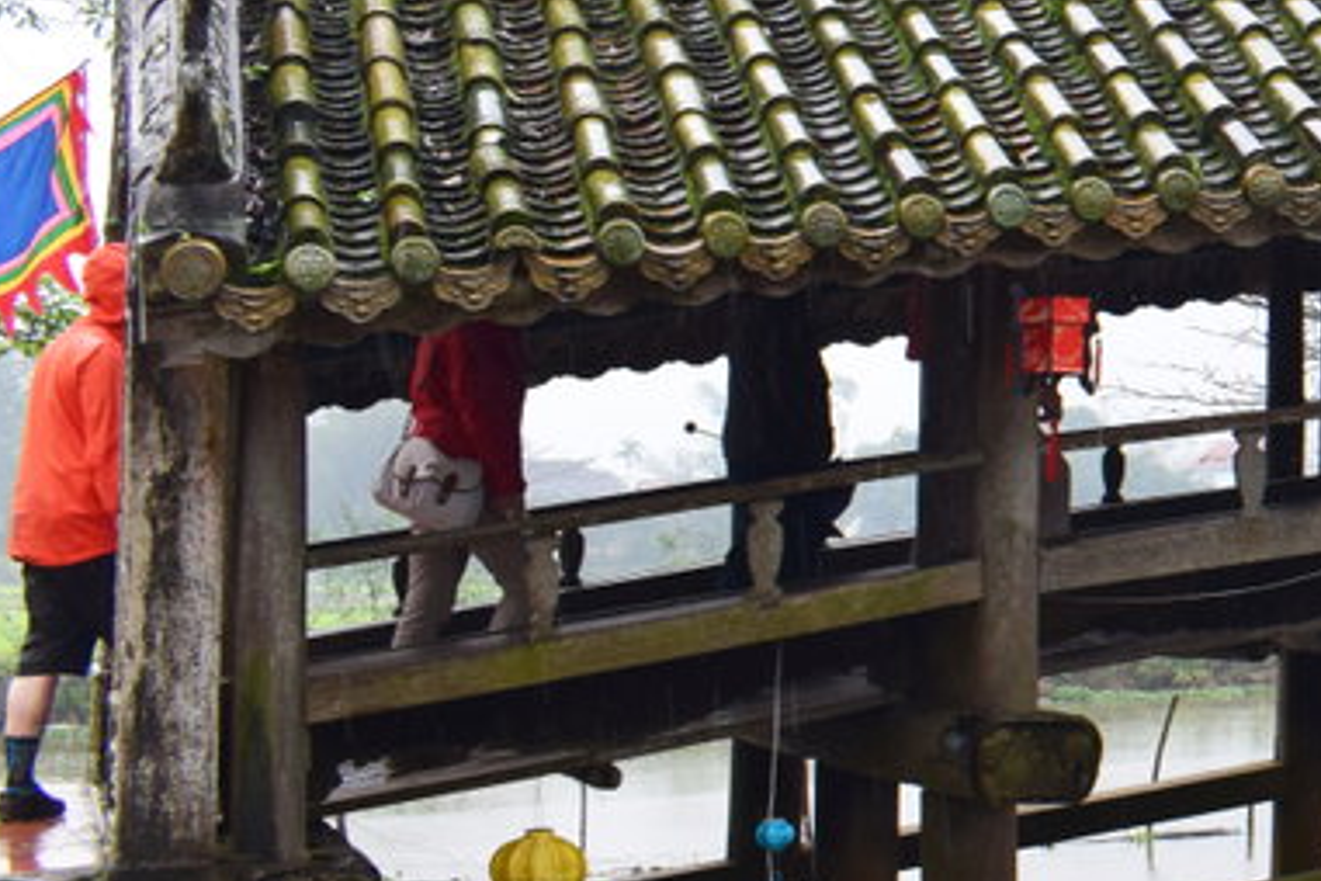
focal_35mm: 85
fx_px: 3119
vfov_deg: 16.0
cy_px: 260
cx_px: 2032
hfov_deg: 20.2
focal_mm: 18
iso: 400
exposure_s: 1/125
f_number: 9
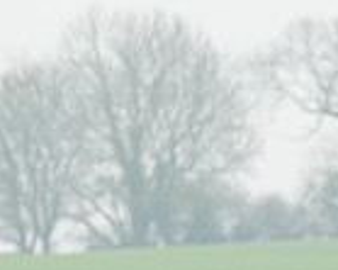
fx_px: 13655
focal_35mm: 1366
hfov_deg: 1.4
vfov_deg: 1.1
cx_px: 528
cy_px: 540
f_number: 4
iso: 640
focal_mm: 200
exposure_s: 1/1600
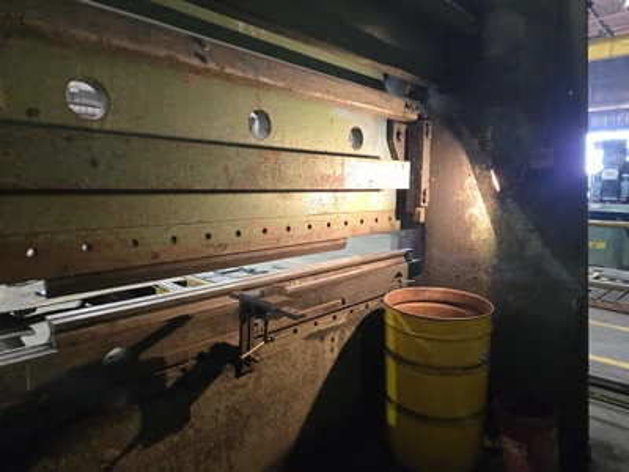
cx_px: 314
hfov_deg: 73.9
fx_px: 418
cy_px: 236
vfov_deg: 58.9
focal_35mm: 23
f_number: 1.8
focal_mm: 5.4
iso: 640
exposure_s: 1/60
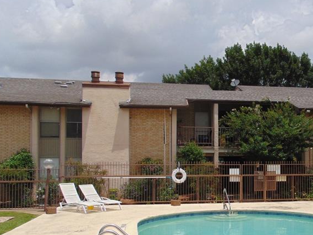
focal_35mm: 45
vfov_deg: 32.0
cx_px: 256
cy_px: 152
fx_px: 407
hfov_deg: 40.2
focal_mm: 4.5
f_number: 7.7
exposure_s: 1/500
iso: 80
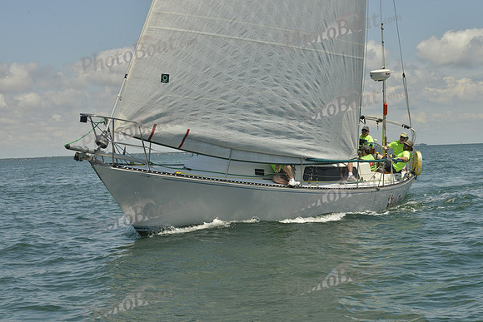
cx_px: 242
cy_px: 161
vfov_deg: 19.5
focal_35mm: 70
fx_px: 939
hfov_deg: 28.8
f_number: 14
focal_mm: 70
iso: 280
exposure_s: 1/500
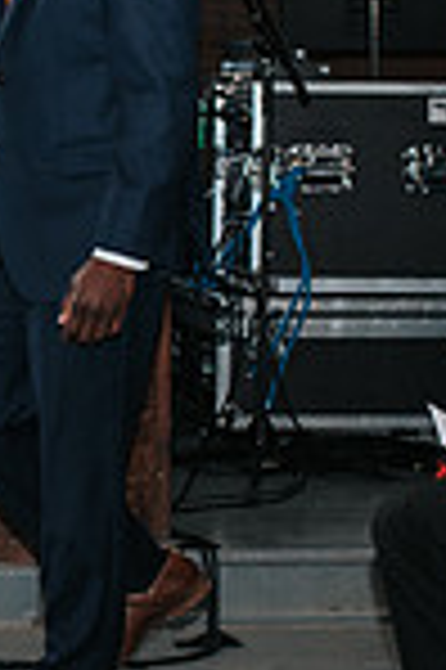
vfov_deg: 11.6
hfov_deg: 7.6
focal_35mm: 178
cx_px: -187
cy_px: 300
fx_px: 3315
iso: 1000
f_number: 3.2
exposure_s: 1/200
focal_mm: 35
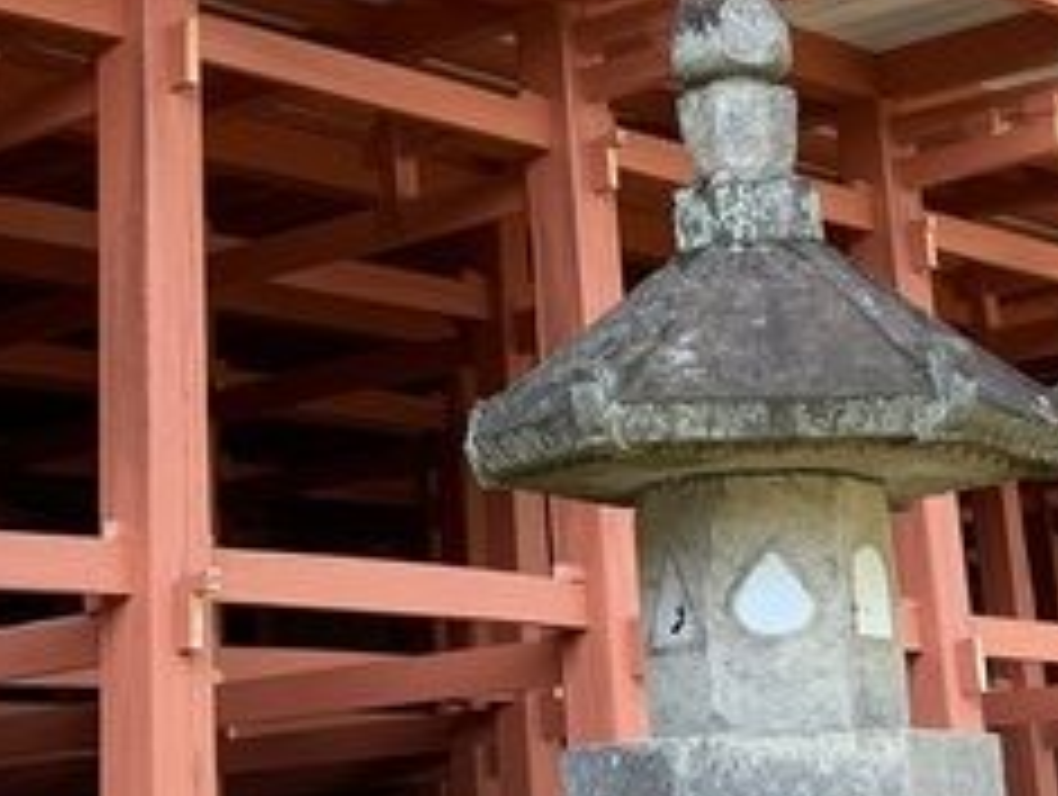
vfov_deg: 15.9
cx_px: 367
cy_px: -142
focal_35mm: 90
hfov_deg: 21.7
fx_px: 2755
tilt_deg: +20.4
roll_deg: +3.6
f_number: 1.8
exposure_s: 1/121
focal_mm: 4.25
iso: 32
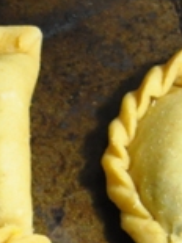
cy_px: 517
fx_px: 1867
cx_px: -314
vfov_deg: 7.1
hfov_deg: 5.3
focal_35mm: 266
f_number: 4.5
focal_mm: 28
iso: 1600
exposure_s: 1/60
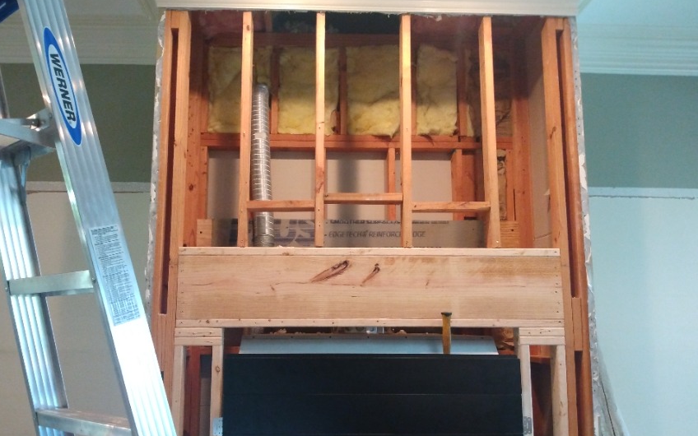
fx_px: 438
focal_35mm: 23
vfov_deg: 52.9
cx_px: 326
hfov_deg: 77.1
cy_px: 241
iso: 738
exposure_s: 1/30
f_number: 2
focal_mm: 3.54
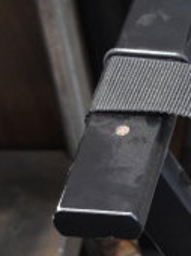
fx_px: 1317
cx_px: 457
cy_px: 315
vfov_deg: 10.9
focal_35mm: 179
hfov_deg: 7.7
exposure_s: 1/40
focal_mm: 23
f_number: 3.8
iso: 1100
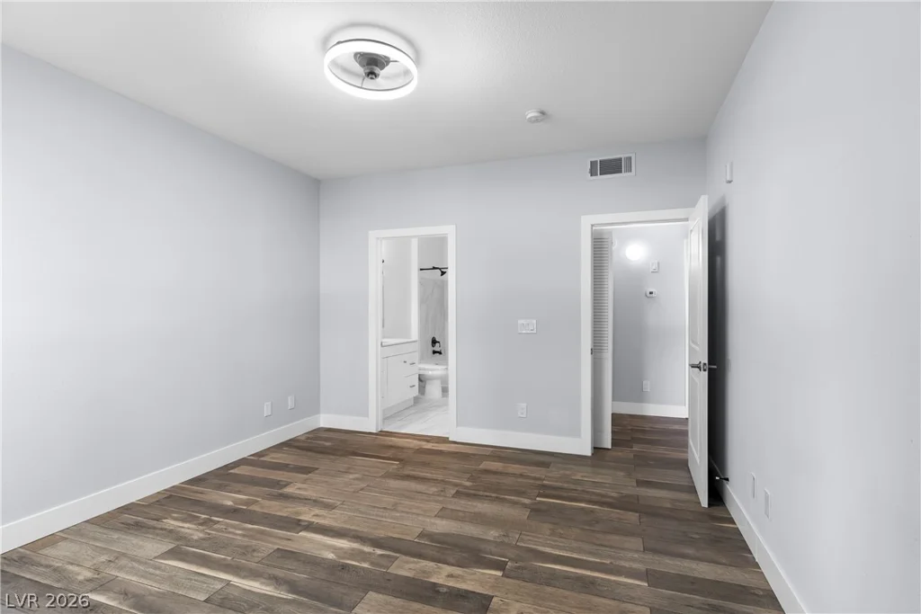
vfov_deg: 70.5
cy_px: 307
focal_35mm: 17
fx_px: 435
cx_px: 460
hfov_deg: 93.3
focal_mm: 17
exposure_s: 1/6
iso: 400
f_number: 8
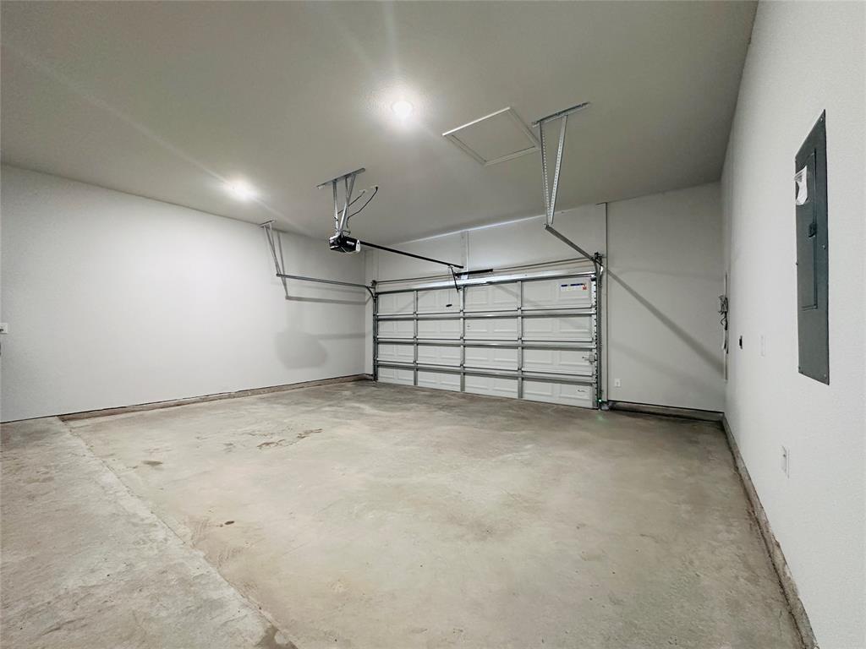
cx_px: 433
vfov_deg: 85.7
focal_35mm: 14
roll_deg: +0.3
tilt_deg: +1.0
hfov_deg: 102.1
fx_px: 350
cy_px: 324
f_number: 2.2
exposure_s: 1/60
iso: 640
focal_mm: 2.22
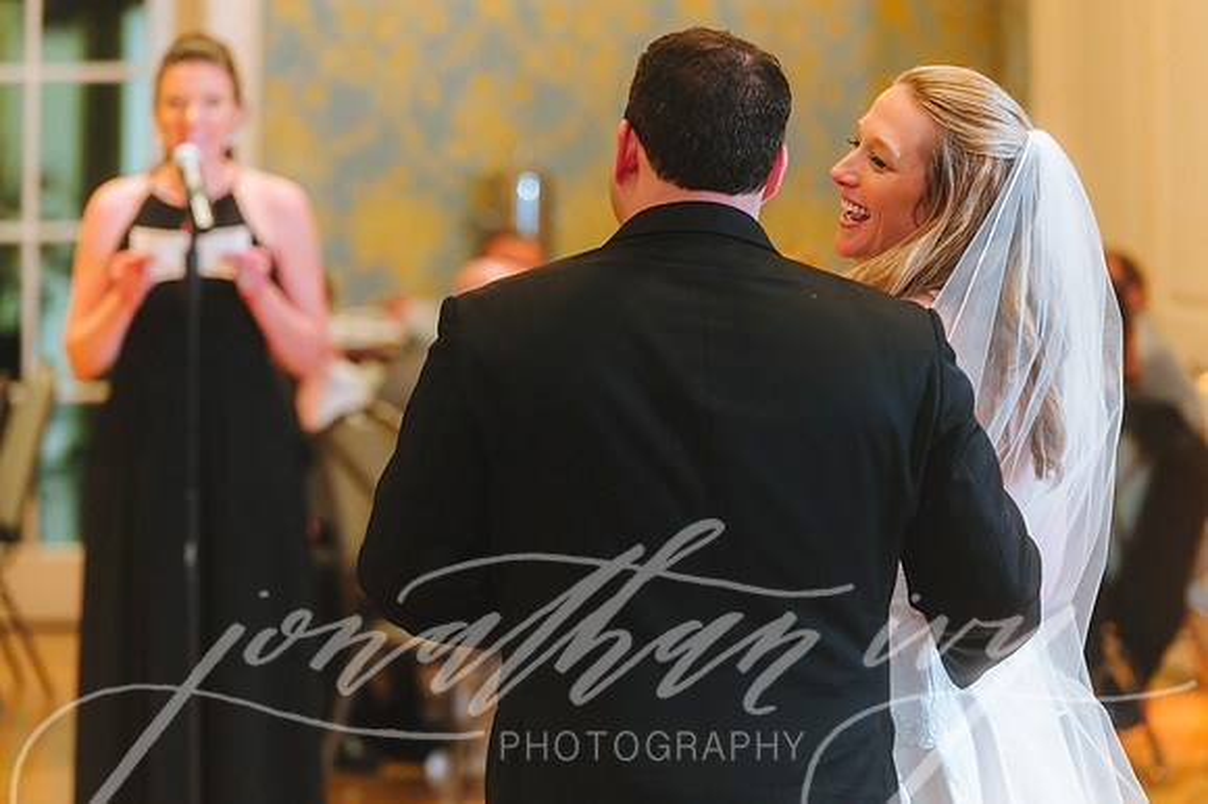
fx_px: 5030
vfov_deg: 9.1
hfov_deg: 13.7
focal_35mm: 150
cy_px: 402
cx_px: 604
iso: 2500
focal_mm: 150
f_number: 2.8
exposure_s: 1/60
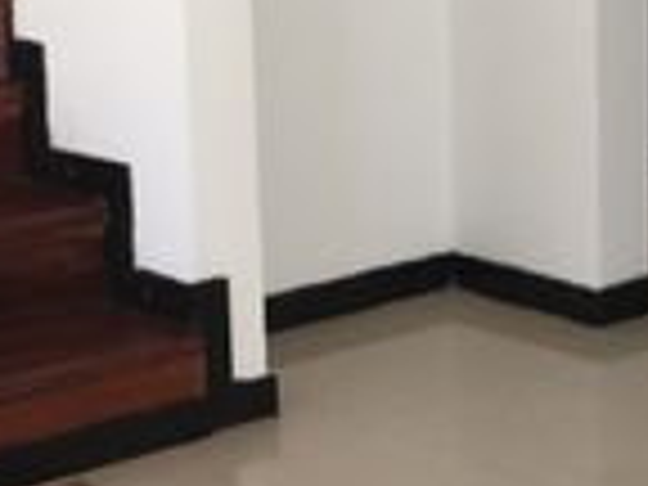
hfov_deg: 14.7
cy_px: 72
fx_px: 2508
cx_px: 308
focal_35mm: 134
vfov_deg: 11.0
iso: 25
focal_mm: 4.15
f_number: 2.2
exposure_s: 1/60
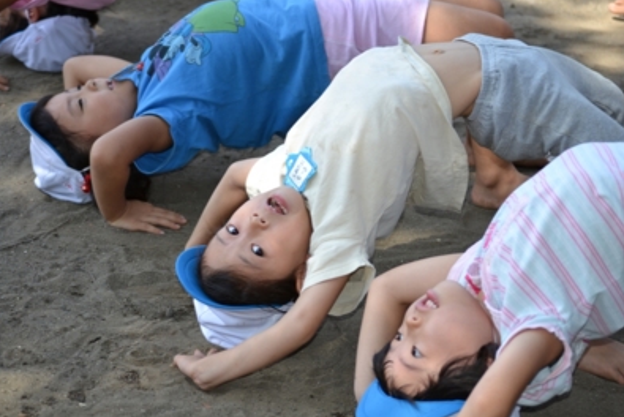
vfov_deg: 16.4
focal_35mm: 84
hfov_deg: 24.3
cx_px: 311
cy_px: 209
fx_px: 1448
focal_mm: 55
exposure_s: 1/125
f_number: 4
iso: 100
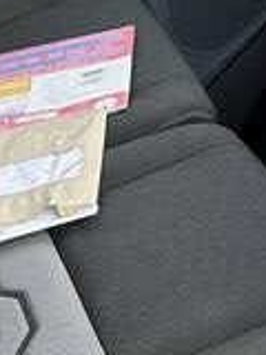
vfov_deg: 14.2
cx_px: 155
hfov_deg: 11.1
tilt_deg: -22.9
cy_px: -89
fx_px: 1373
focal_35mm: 134
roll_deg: +5.0
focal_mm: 6.86
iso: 80
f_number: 1.78
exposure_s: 1/301
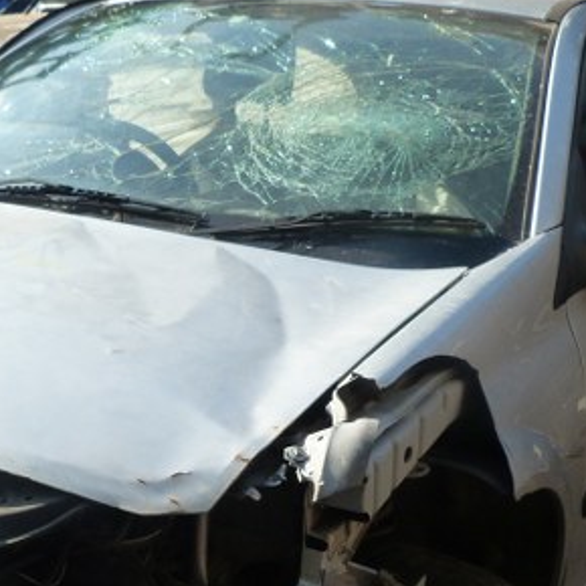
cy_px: 453
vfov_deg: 27.7
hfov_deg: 27.8
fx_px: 1168
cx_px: 145
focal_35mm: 61
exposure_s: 1/160
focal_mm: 4.5
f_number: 4
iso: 125
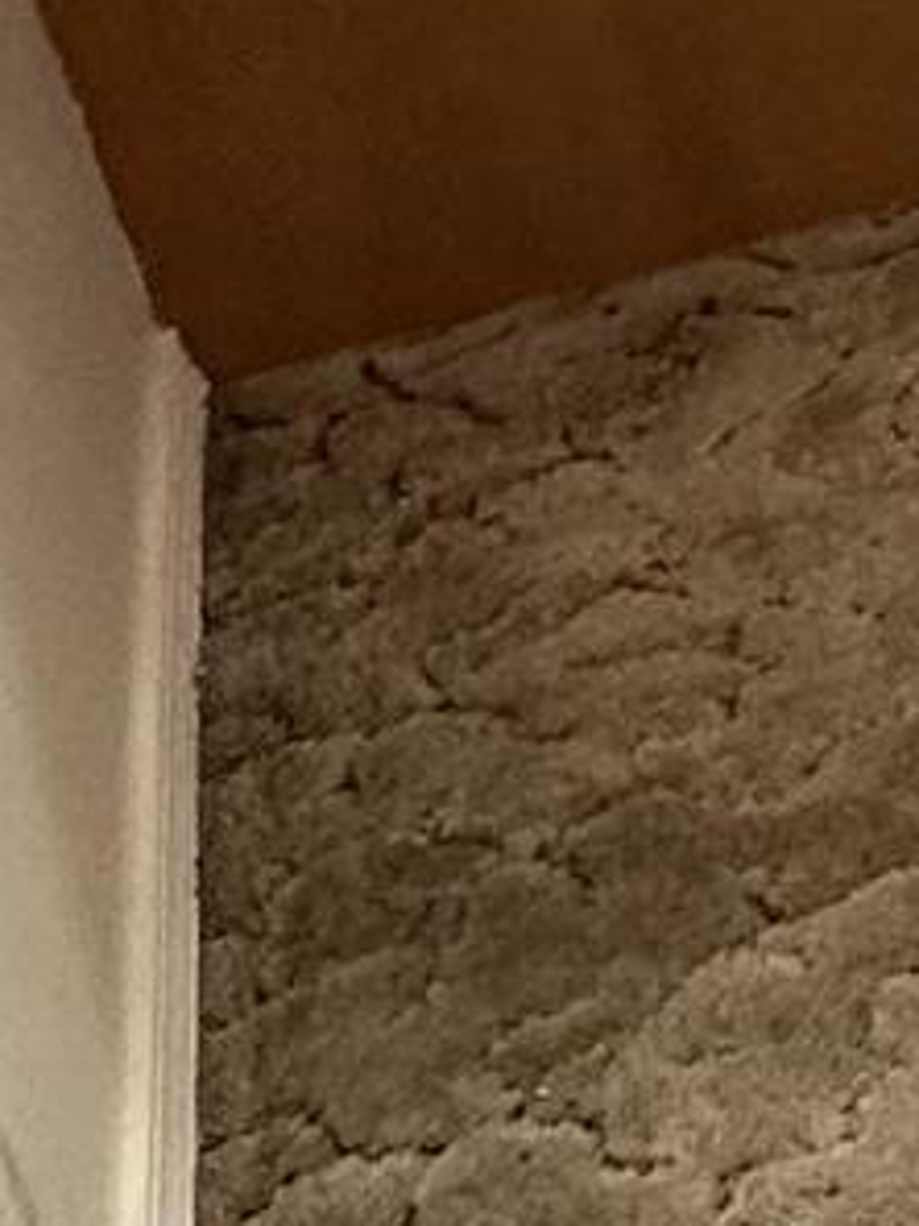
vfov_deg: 17.1
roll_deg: +2.0
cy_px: -315
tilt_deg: -21.3
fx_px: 3858
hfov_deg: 8.5
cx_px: 3473
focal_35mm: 109
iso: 160
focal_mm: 2.22
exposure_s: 1/60
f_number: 2.2
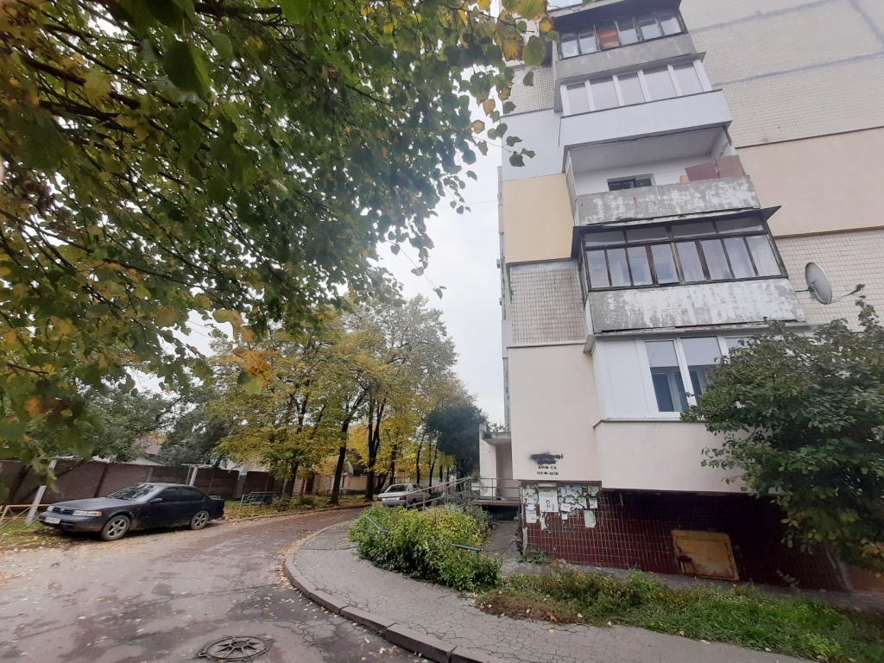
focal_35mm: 13
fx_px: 332
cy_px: 332
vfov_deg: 89.9
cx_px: 442
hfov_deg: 106.2
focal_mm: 1.42
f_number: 2.2
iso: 40
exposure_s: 1/248
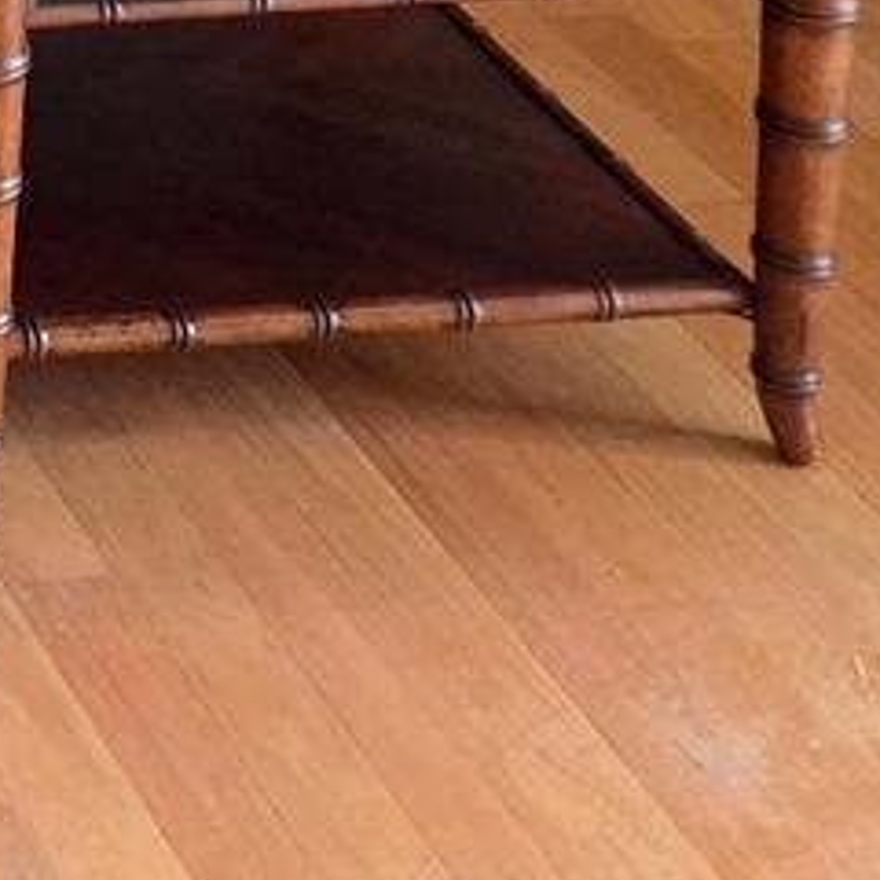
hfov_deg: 12.1
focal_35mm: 122
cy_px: -1071
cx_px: -1052
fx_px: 3509
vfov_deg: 12.1
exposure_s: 1/120
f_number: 1.8
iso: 1600
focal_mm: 5.4
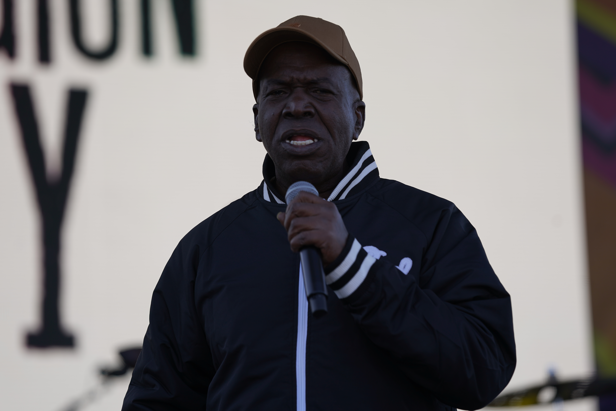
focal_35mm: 200
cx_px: 308
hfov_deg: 10.3
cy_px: 206
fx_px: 3422
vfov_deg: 6.9
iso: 100
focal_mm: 200
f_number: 4
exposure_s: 1/320
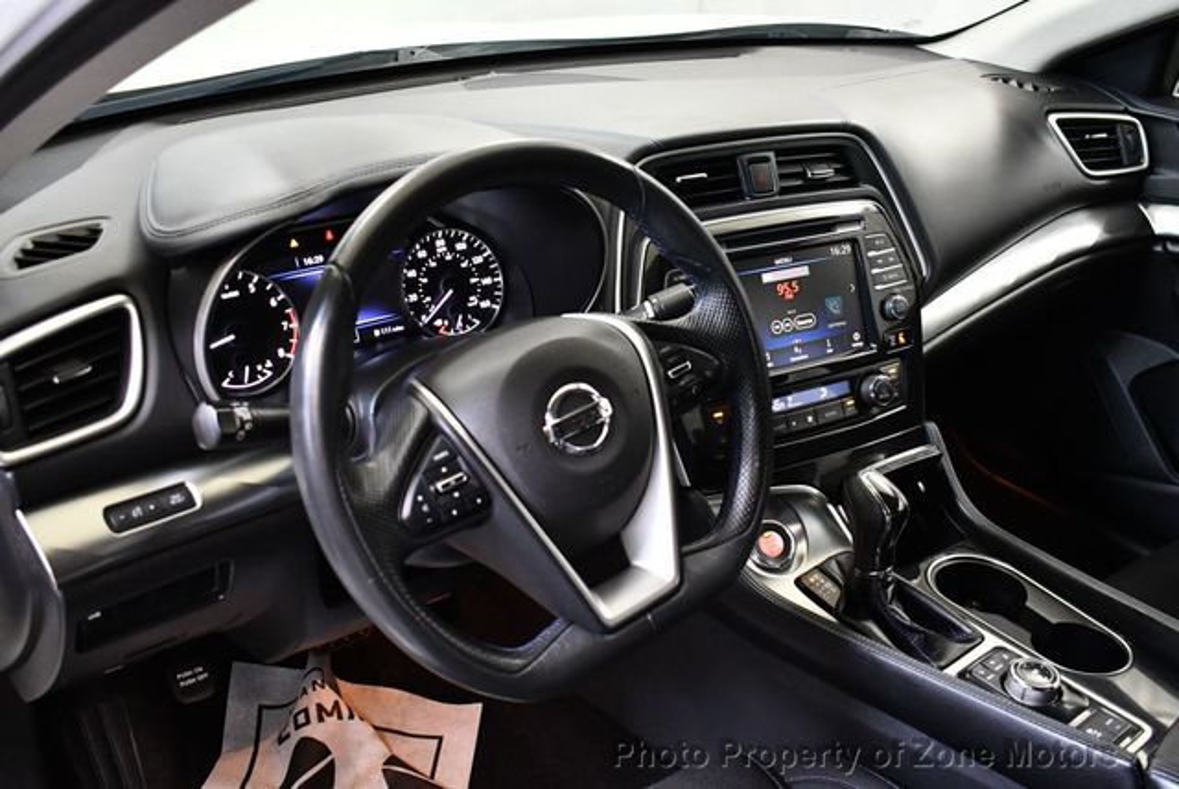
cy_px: 394
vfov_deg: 36.9
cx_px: 590
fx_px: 1180
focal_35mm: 36
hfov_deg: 53.1
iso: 3200
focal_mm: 18
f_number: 3.5
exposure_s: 1/100
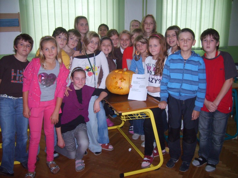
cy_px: 89
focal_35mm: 35
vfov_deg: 40.7
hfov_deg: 52.6
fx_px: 241
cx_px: 119
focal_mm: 5.8
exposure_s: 1/45
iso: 133
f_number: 2.8
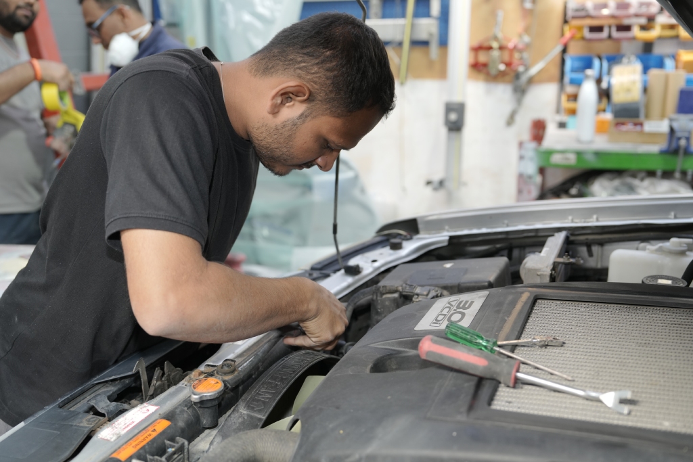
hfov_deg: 54.4
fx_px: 674
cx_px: 346
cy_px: 231
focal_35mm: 35
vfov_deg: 37.9
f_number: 2.8
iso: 500
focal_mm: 35
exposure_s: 1/125
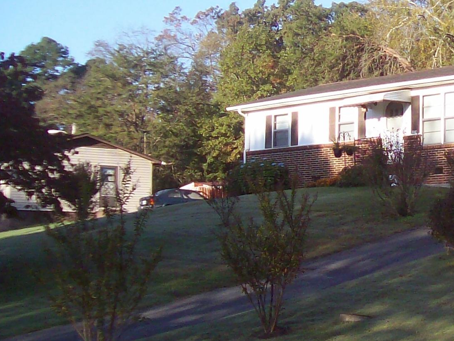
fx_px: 1115
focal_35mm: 85
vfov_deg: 17.4
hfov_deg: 21.9
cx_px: 486
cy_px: 169
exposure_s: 1/546
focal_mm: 6
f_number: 2.7
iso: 80
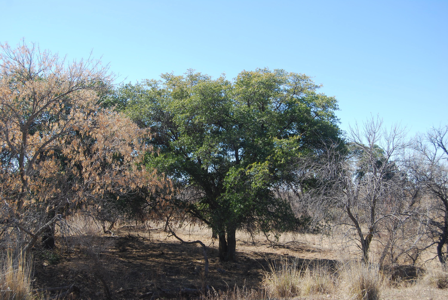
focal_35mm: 45
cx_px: 224
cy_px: 150
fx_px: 561
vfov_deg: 29.9
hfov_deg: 43.6
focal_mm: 30
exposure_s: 1/160
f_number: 6.3
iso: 100
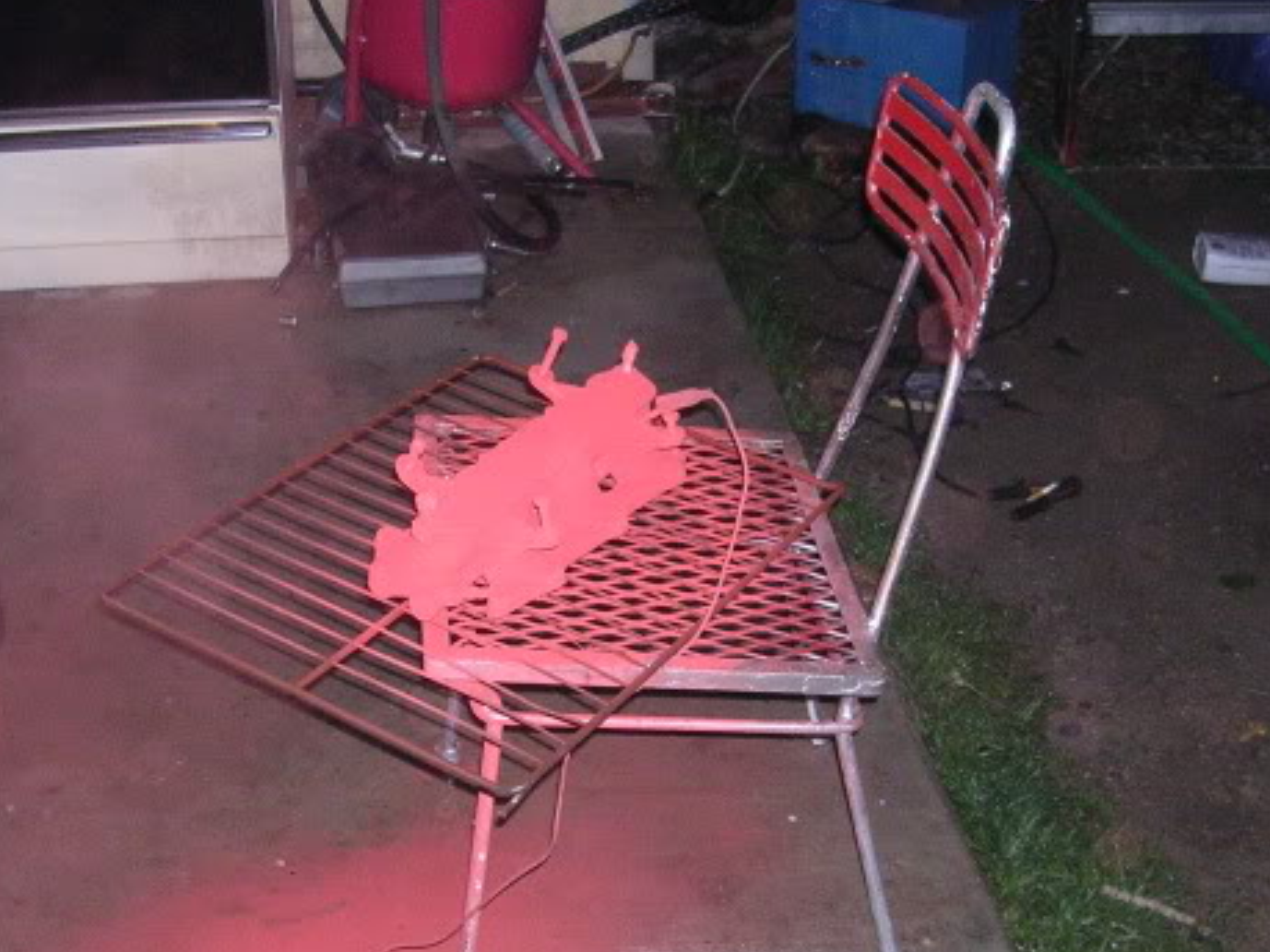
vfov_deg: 27.4
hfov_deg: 36.2
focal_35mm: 53
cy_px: 609
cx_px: 589
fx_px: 1944
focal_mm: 5.8
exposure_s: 1/60.1
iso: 342
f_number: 2.8
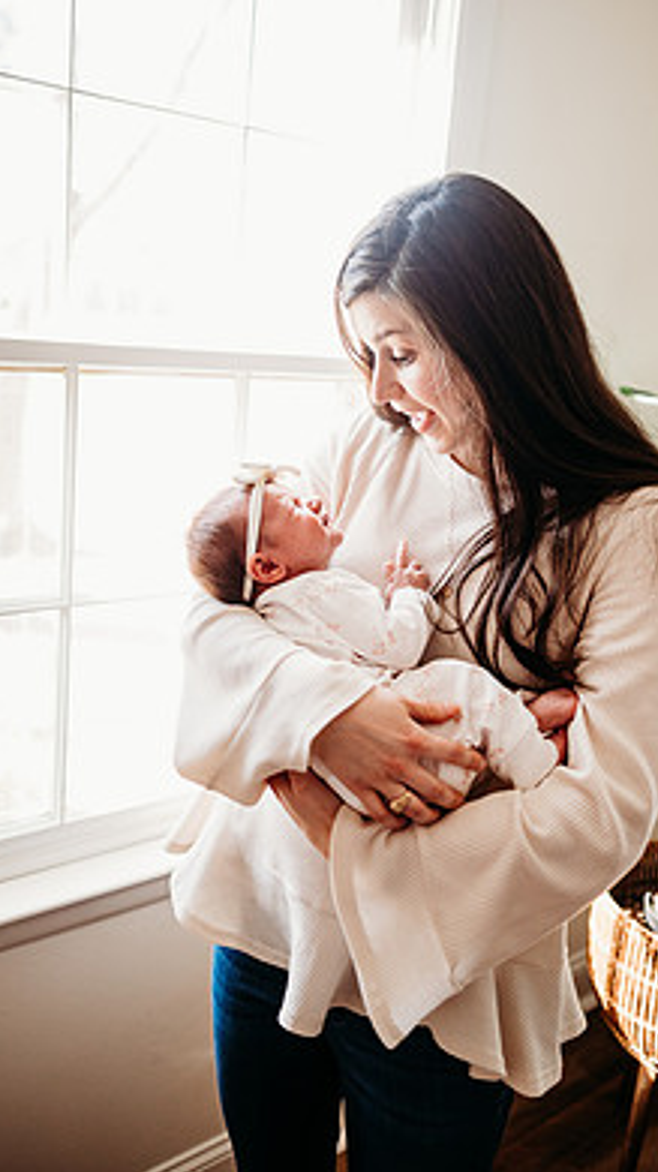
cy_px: 505
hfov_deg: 40.1
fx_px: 901
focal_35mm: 29
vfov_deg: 65.8
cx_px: 343
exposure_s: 1/500
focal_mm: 24
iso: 640
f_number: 1.8
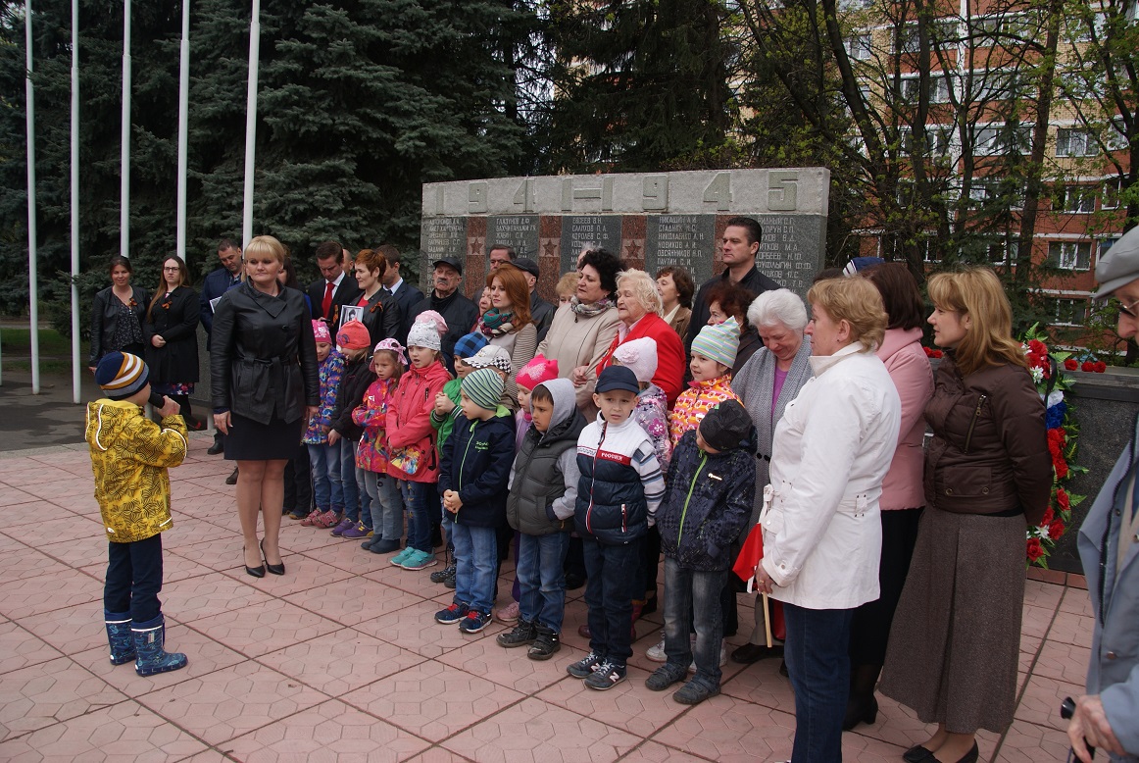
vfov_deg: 48.1
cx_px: 570
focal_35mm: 27
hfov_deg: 67.3
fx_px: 855
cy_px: 382
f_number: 5.6
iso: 100
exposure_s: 1/160
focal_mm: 18
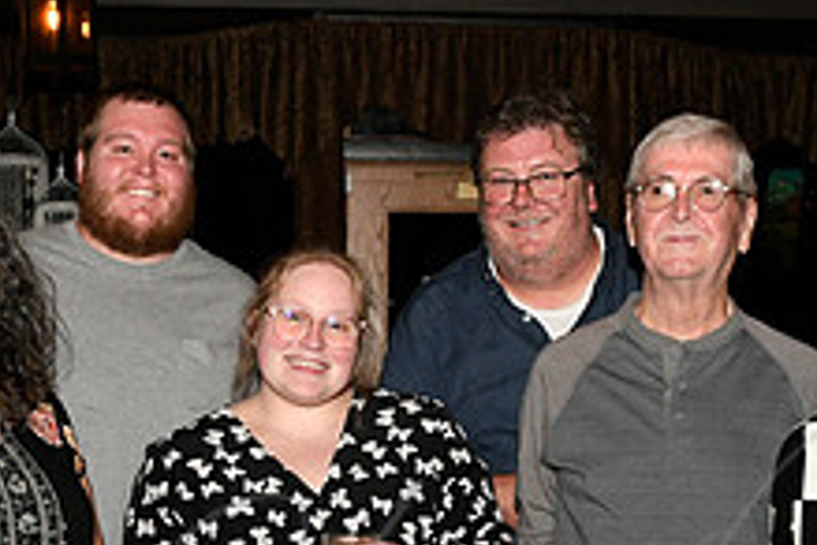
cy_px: 644
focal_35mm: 82
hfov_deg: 24.7
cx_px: 339
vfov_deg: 16.0
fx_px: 1861
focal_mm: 31
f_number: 11
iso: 6400
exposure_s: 1/60
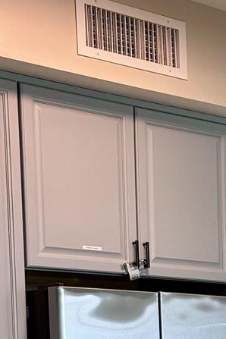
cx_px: 412
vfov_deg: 15.2
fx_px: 1168
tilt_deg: -7.1
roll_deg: -0.7
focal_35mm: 124
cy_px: 521
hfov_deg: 10.4
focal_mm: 5.96
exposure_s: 1/60
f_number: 1.6
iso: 100
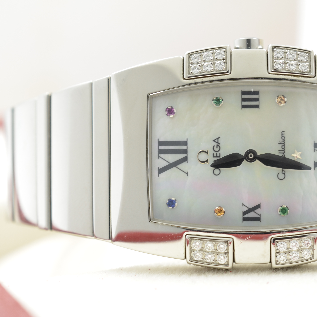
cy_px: 152
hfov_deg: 16.3
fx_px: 1098
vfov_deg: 16.4
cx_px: 236
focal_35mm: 106
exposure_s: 1/50
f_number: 8
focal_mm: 40
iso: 320
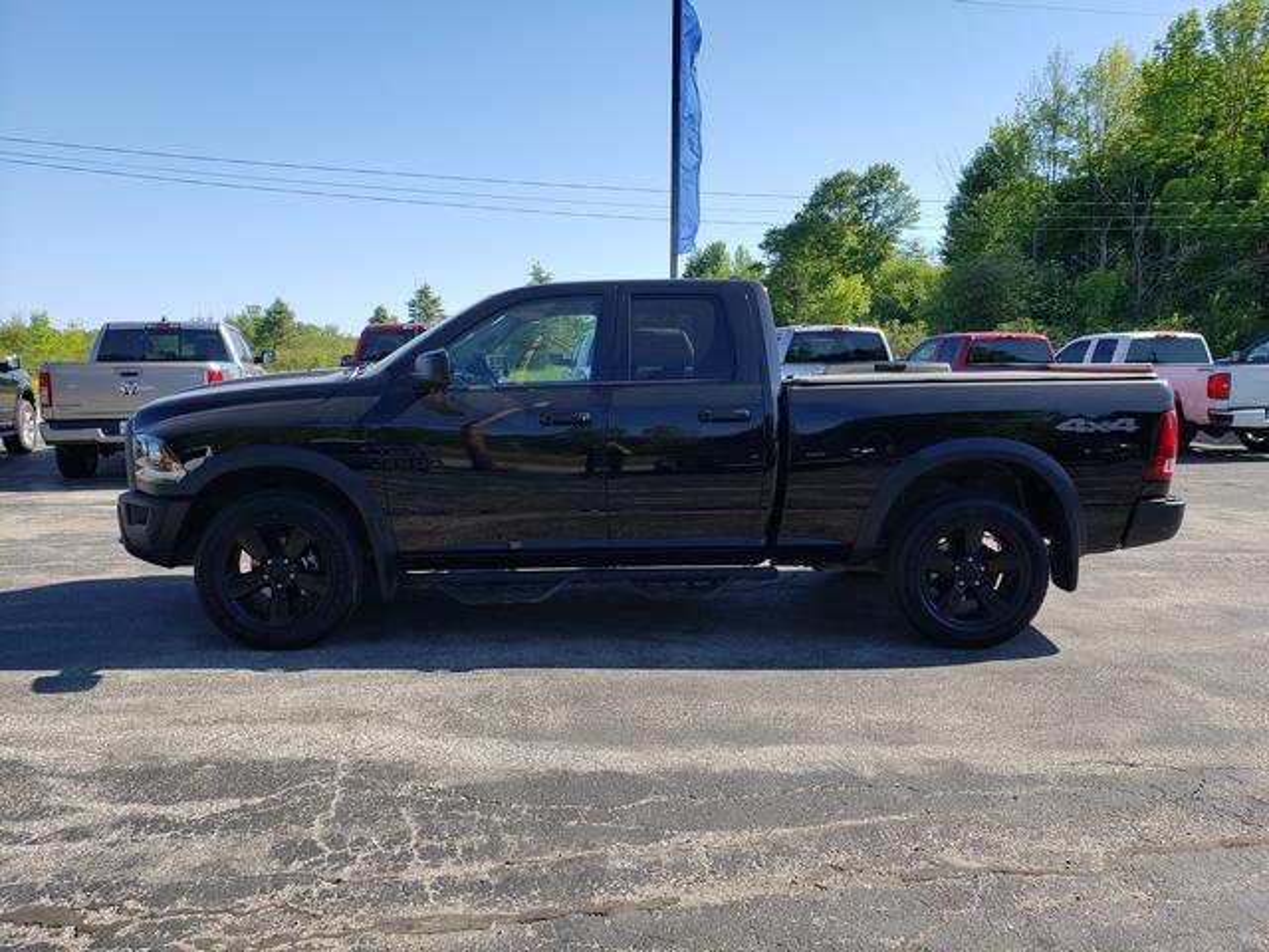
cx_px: 634
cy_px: 476
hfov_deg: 67.3
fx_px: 953
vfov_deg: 53.1
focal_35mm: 26
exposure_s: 1/820
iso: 50
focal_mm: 4.3
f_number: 2.4
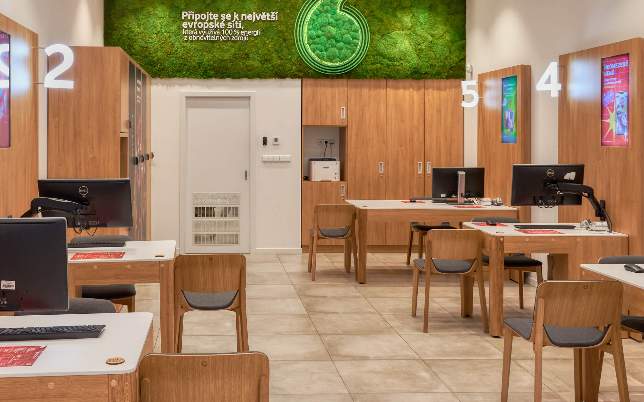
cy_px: 144
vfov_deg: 31.1
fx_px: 720
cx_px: 252
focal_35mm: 41
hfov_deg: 47.9
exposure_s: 1/30
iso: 450
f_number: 6.3
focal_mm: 27
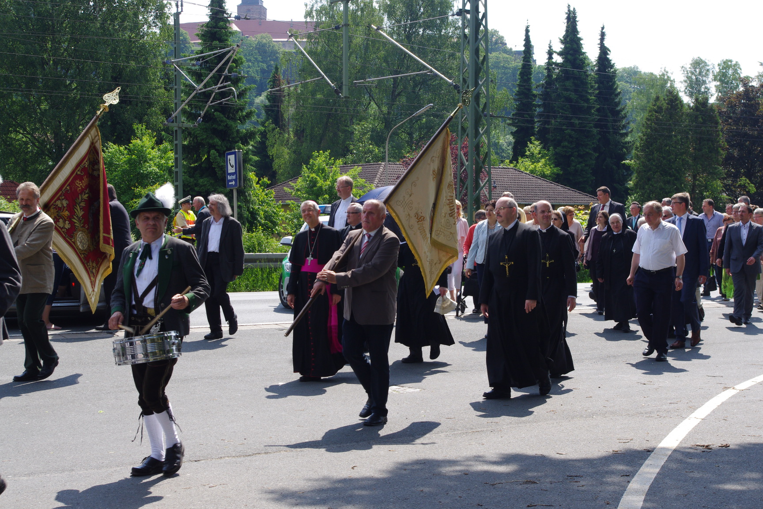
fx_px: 1272
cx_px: 382
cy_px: 254
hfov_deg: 33.4
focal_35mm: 60
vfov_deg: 22.6
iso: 200
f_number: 11
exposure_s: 1/200
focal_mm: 40
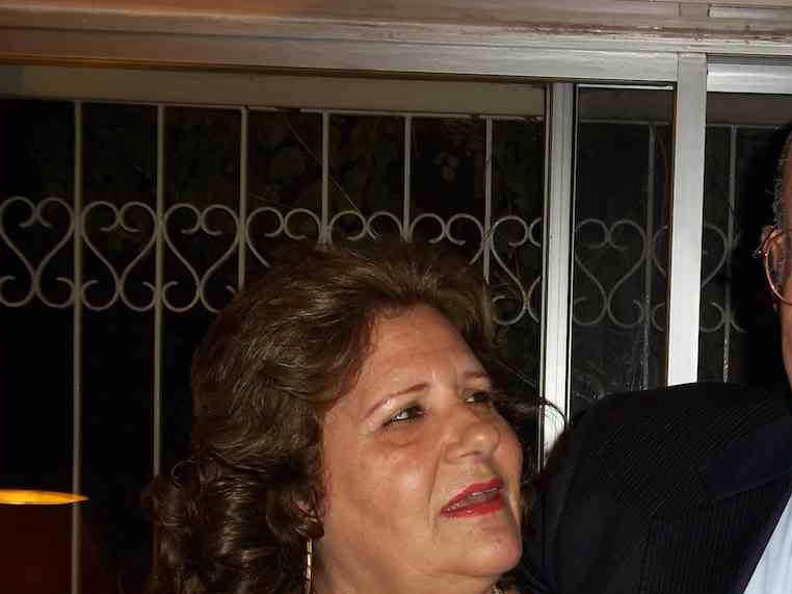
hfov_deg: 29.8
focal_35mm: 63
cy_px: 495
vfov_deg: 22.9
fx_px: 1441
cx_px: 668
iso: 80
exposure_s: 1/30
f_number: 3.1
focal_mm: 6.5
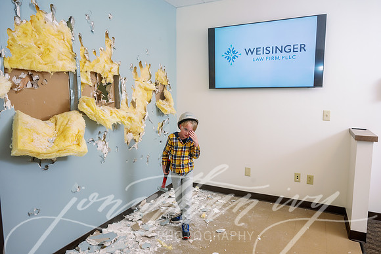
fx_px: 254
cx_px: 190
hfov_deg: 73.7
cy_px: 127
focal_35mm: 24
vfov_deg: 53.2
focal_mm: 24
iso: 640
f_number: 5.6
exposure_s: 1/200
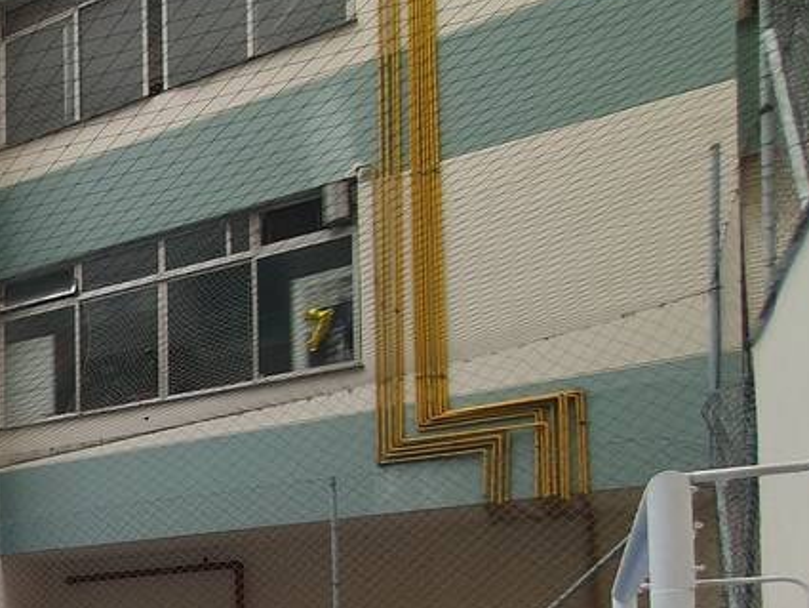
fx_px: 1029
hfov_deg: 25.9
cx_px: -503
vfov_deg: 29.6
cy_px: 669
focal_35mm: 44
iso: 50
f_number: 2.2
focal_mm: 1.8
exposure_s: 1/210
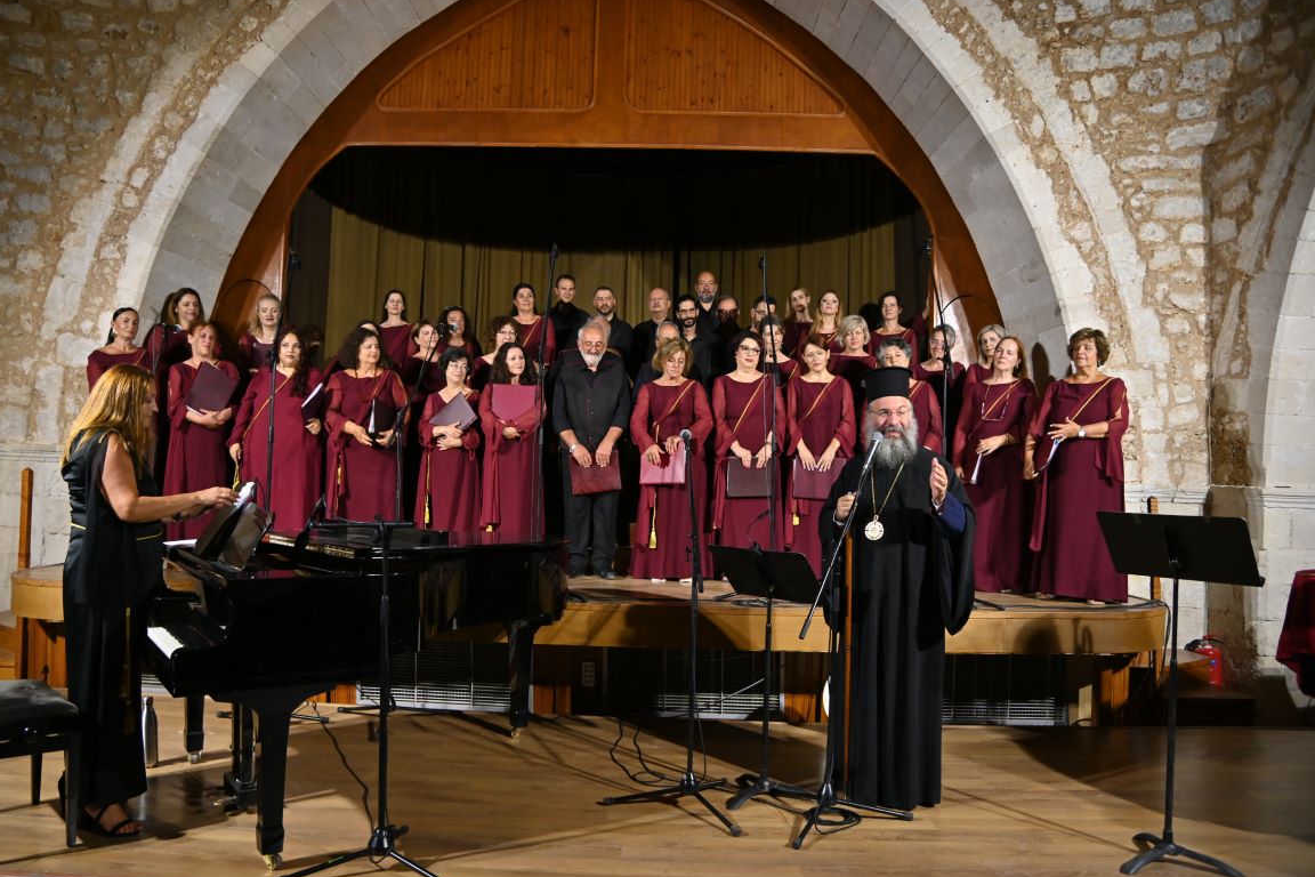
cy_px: 433
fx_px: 913
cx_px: 639
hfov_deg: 71.5
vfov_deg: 51.3
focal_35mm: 25
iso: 1600
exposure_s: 1/125
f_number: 4
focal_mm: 24
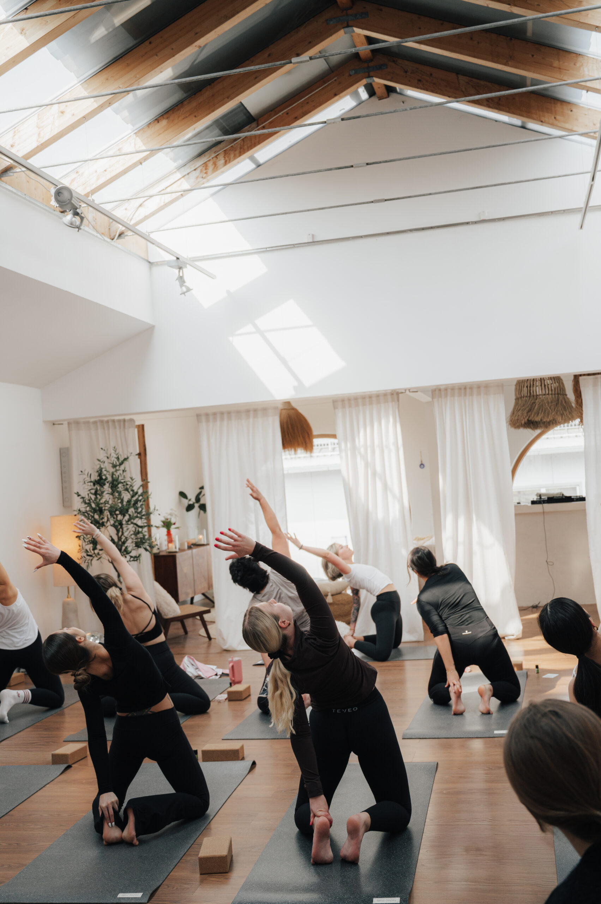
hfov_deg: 33.4
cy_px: 452
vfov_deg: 48.5
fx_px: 1003
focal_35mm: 40
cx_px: 300
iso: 200
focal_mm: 40
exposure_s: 1/250
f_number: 4.5
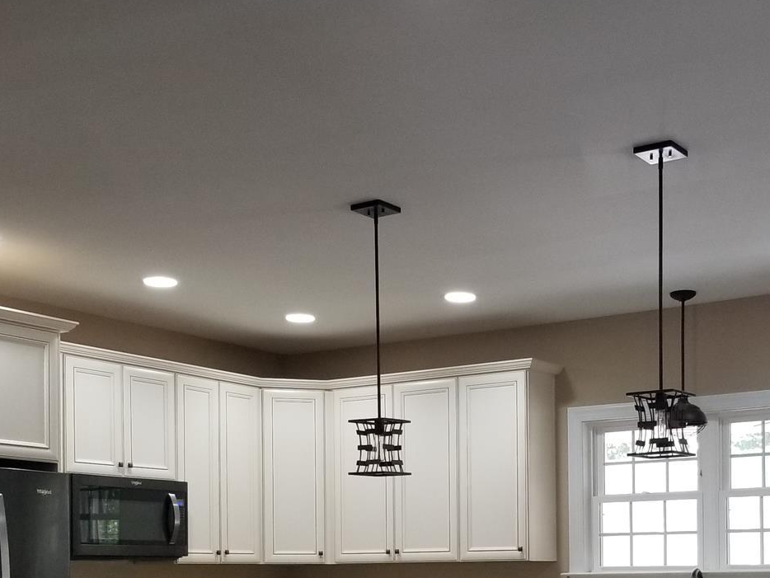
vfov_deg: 24.5
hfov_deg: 33.4
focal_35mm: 57
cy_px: 584
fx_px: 1268
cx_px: 524
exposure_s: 1/60
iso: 200
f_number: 1.7
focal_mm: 4.25
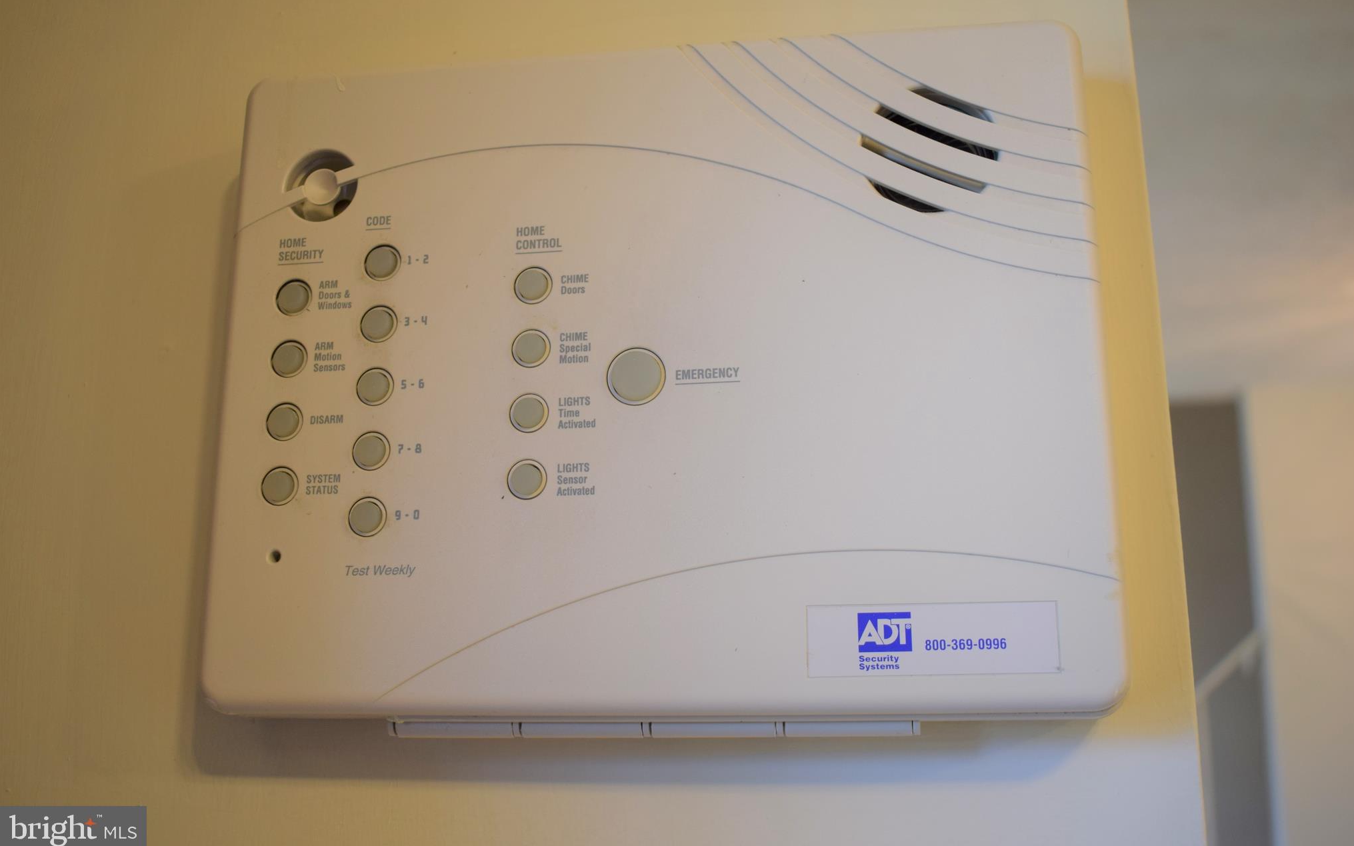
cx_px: 681
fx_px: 1365
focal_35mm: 37
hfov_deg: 52.8
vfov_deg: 34.4
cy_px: 400
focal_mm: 24
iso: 400
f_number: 4.5
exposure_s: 1/80
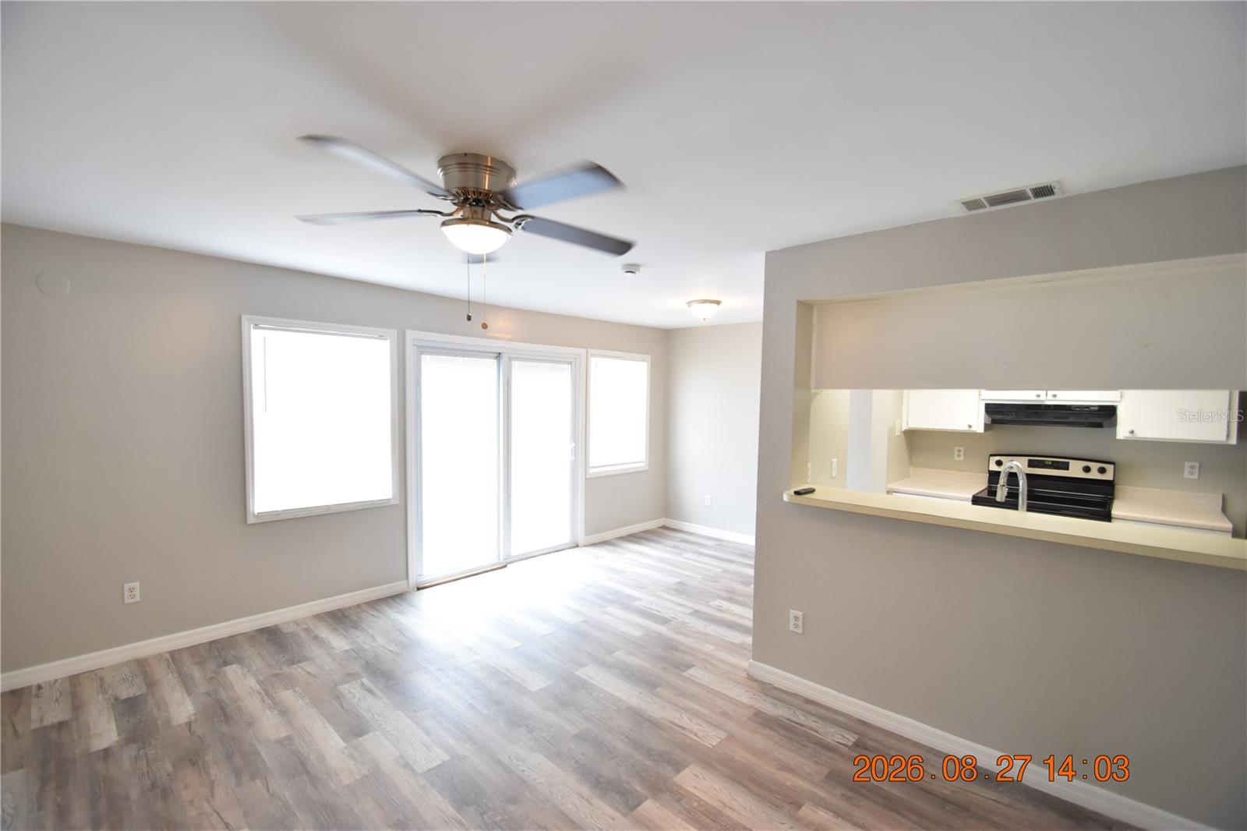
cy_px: 416
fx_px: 519
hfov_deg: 100.4
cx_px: 624
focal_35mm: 15
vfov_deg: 77.3
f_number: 4
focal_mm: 10
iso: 800
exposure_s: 1/60
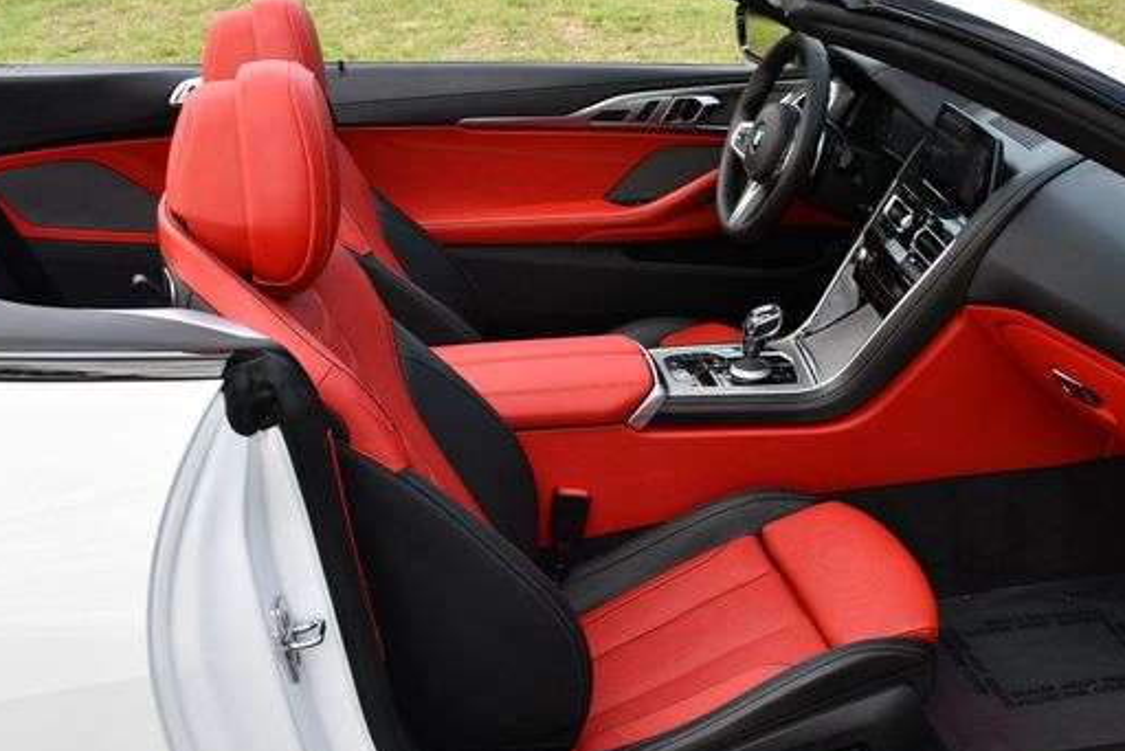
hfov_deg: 43.4
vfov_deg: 29.9
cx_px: 675
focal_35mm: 45
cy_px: 411
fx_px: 1407
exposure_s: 1/250
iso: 250
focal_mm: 18
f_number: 5.6
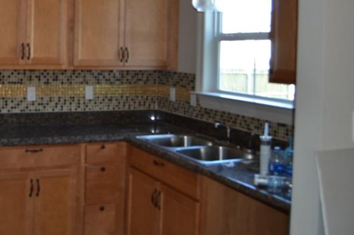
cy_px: 55
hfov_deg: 40.4
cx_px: 55
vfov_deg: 28.7
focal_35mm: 46
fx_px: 452
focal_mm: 18
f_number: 3.5
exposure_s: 1/60
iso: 400
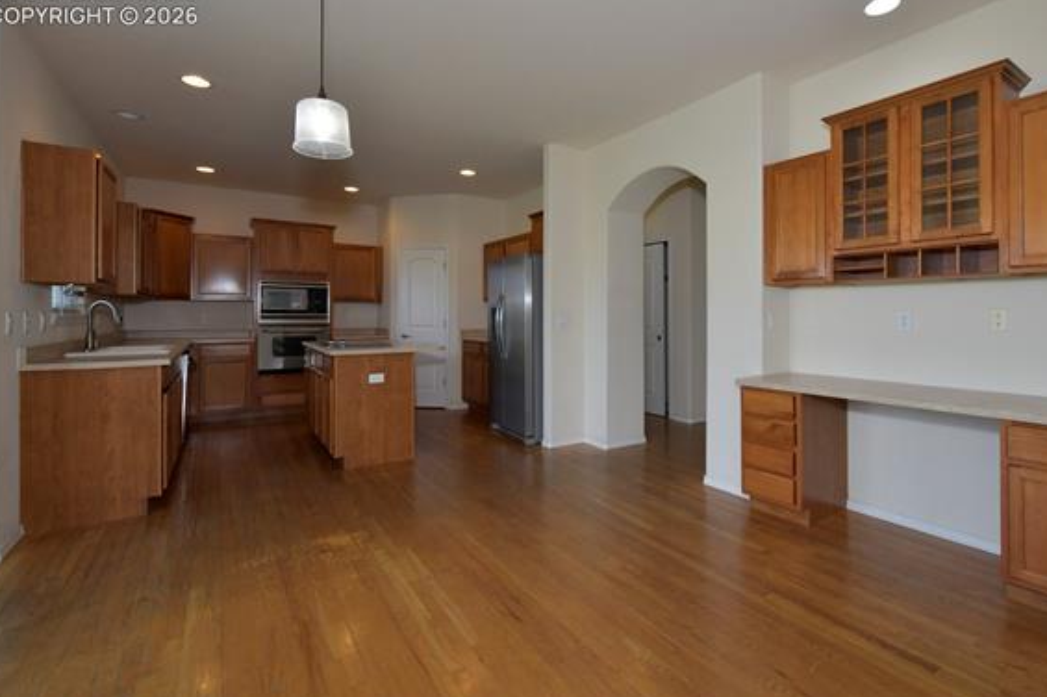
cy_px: 317
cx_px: 567
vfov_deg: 70.2
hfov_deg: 93.1
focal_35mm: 17
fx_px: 494
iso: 1250
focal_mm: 15
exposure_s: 1/160
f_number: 10
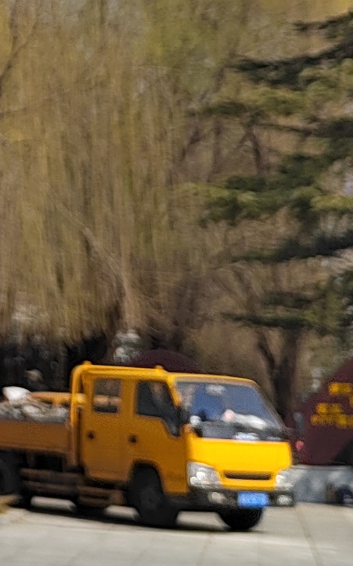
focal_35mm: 115
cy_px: -184
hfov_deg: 10.1
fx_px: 1771
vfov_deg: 17.0
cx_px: -445
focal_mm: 5.52
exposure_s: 1/2000
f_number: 1.9
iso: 284
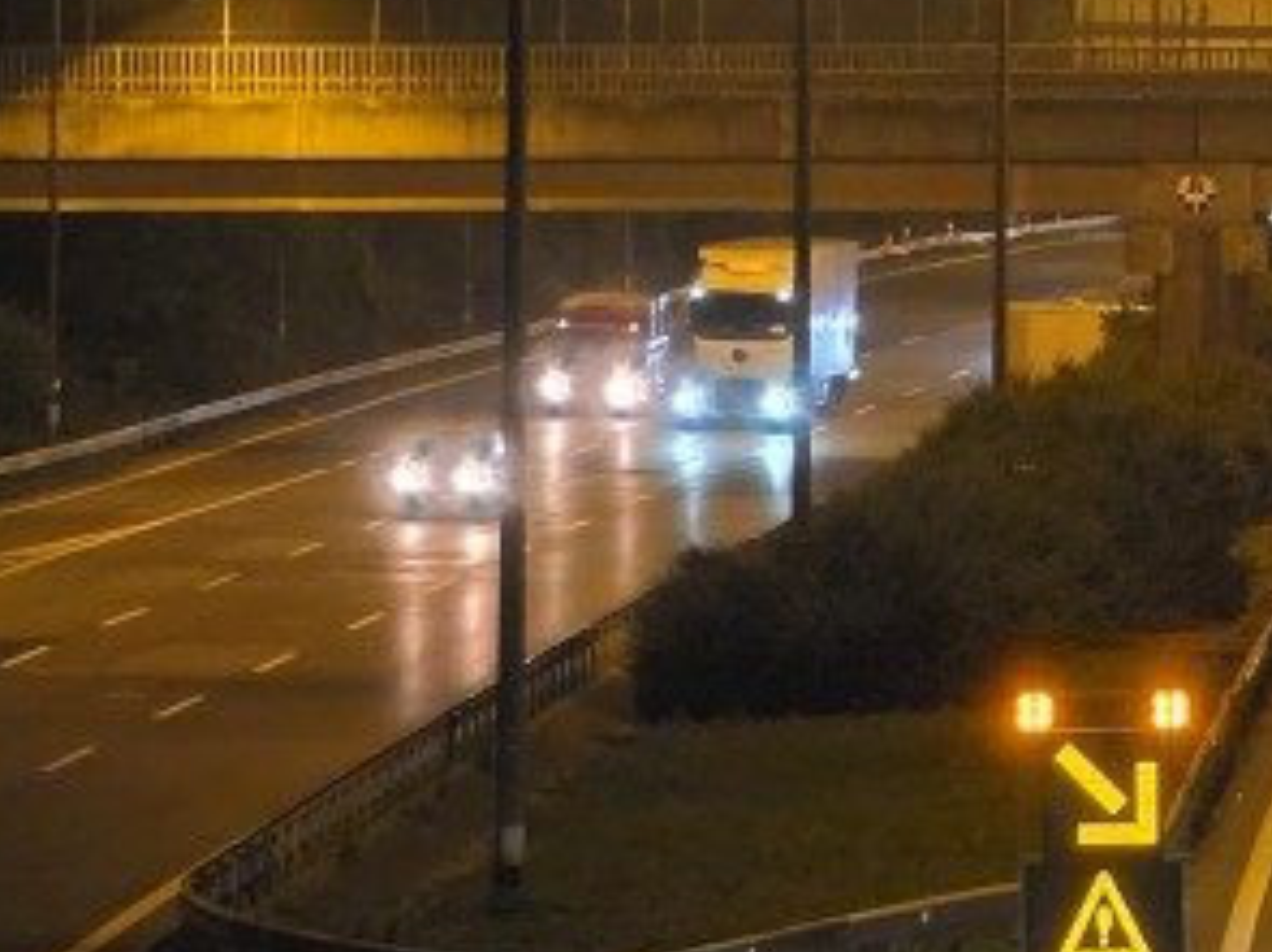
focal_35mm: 399
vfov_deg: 3.7
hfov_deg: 4.9
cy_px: 655
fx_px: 14656
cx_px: 1776
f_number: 2.9
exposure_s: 1/33.5
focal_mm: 18.6
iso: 2000
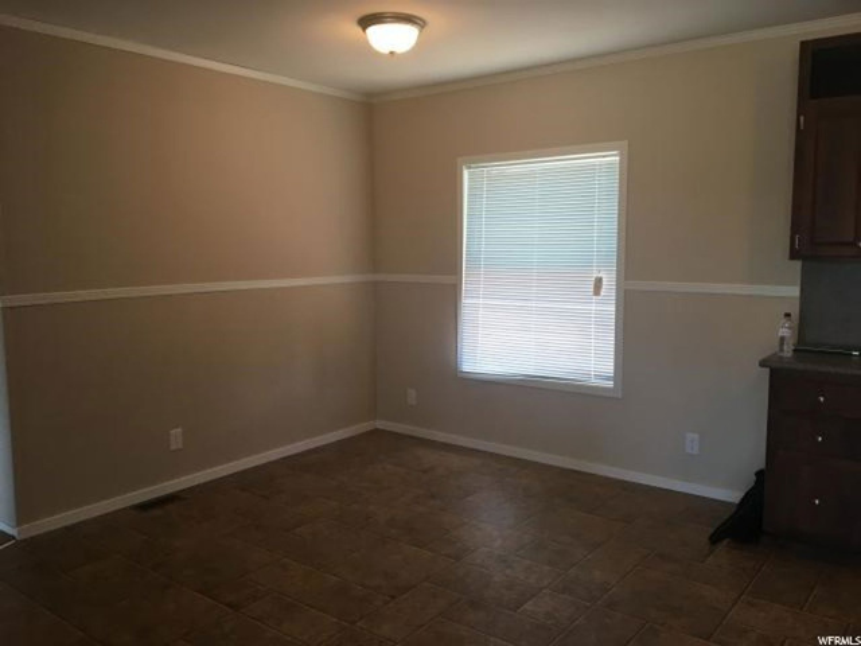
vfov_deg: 48.2
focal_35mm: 29
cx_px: 430
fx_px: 721
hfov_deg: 61.7
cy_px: 323
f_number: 2.2
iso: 25
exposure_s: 1/30
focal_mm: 4.15
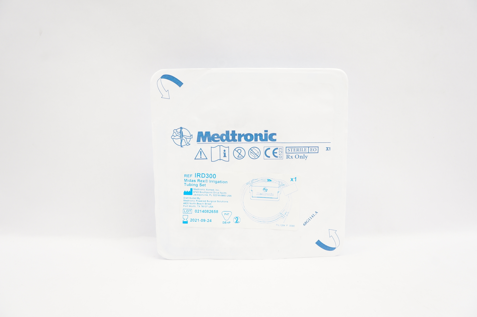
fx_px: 357
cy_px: 158
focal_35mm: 27
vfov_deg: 47.8
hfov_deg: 67.4
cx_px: 238
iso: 400
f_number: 8
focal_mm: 18
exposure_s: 1/30
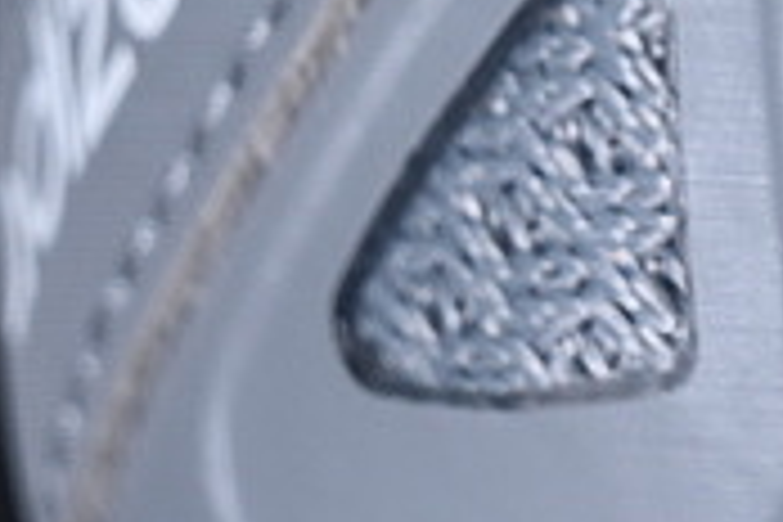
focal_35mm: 466
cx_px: 1318
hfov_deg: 4.4
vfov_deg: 2.9
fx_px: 10135
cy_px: -360
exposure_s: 1/80
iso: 160
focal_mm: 50
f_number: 7.1
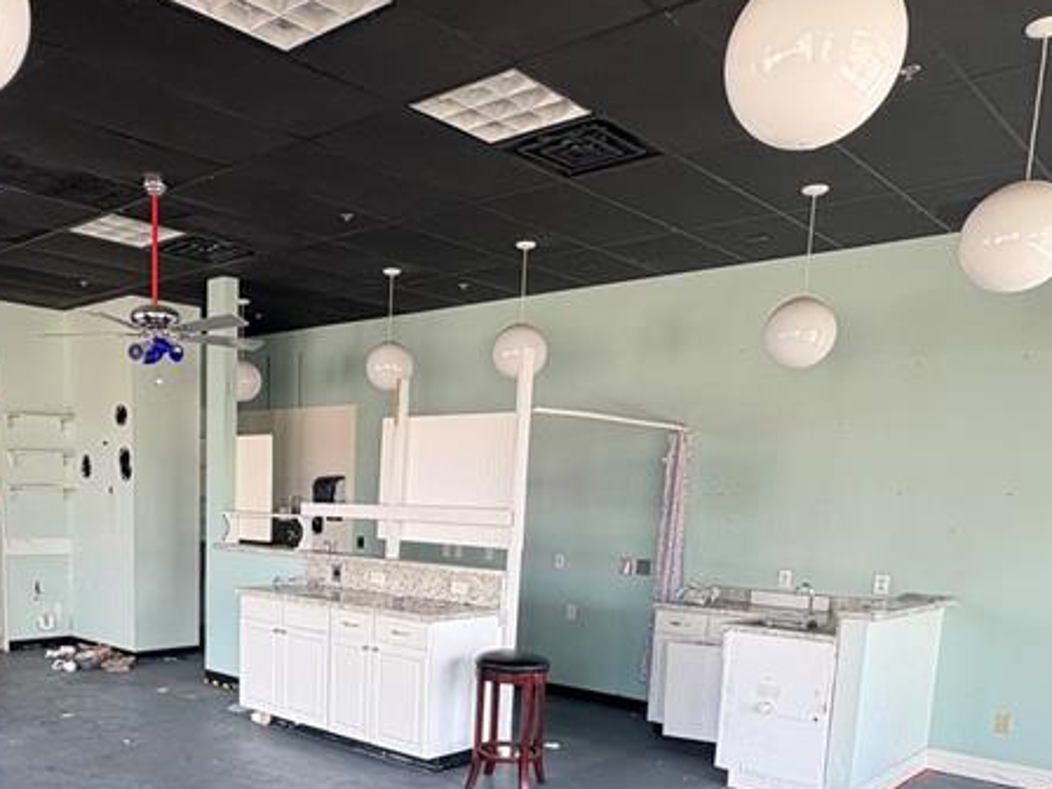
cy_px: 646
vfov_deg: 42.0
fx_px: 972
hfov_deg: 56.0
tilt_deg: -7.5
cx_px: 383
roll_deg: +0.0
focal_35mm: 32
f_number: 2.2
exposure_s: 1/99
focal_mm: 2.22
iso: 50
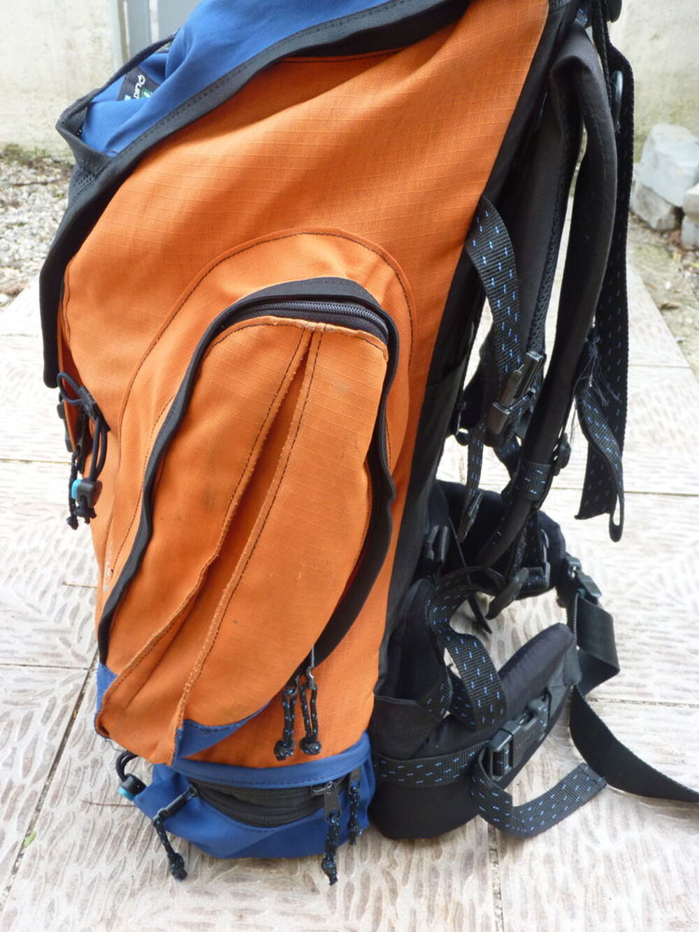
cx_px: 350
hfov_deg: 38.7
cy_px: 466
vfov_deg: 50.1
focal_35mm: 37
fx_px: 996
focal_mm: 6.6
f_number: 3
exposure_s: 1/30
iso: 200
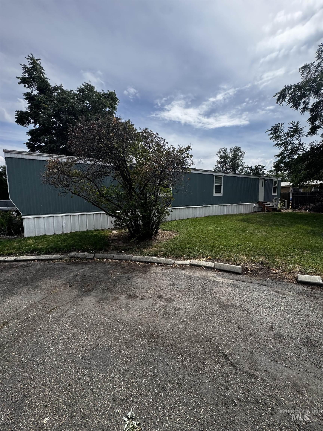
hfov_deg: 85.7
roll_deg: +1.3
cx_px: 162
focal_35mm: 14
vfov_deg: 102.1
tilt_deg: -5.6
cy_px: 216
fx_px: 174
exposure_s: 1/1126
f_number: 2.2
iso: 40
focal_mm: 2.22
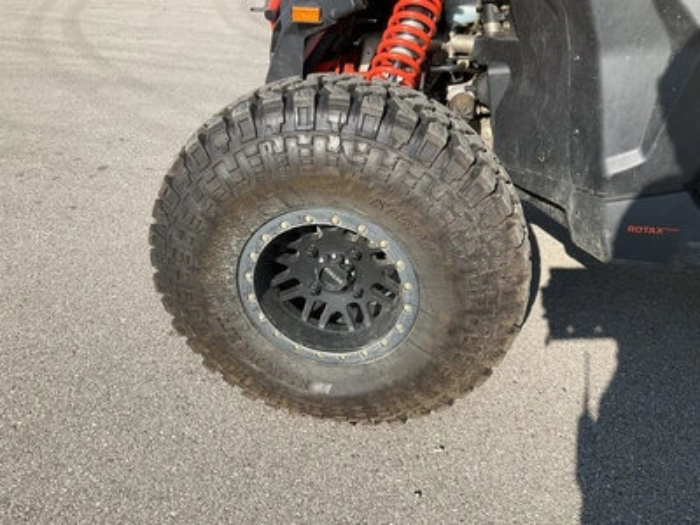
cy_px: 262
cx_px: 350
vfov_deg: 48.2
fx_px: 586
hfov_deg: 61.7
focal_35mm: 29
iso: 25
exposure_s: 1/944
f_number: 1.8
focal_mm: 3
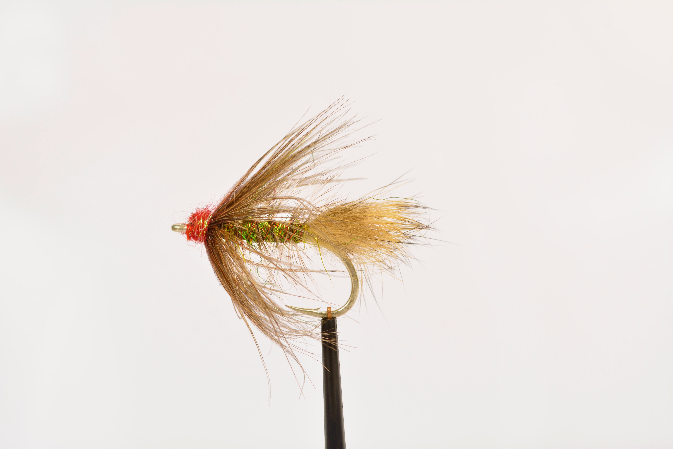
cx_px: 336
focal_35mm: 60
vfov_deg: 22.6
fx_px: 1122
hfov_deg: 33.4
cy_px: 224
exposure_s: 1/25
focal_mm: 40
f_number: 11
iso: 100
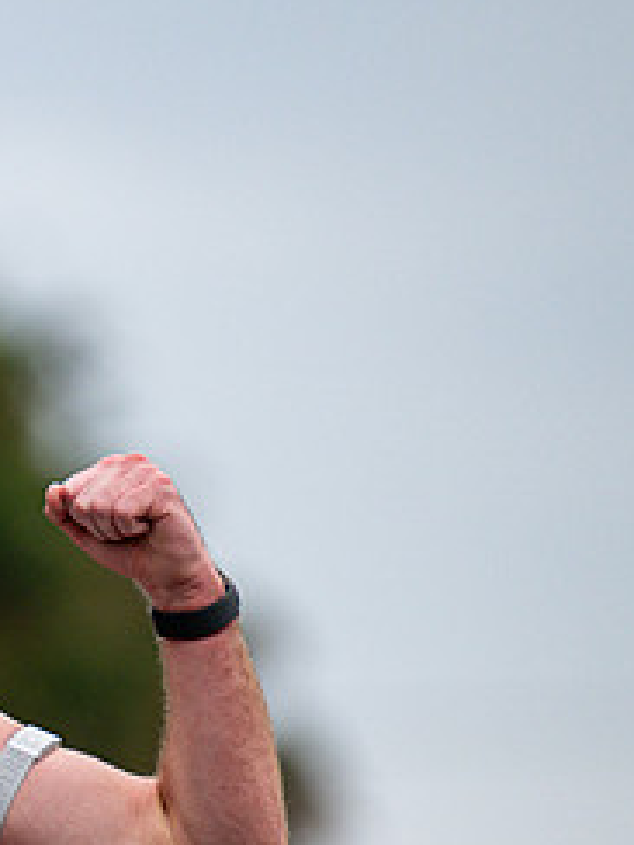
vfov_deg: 1.9
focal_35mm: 1026
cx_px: -340
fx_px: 25055
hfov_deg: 1.4
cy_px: 665
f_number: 2.8
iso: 450
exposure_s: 1/1600
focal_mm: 300
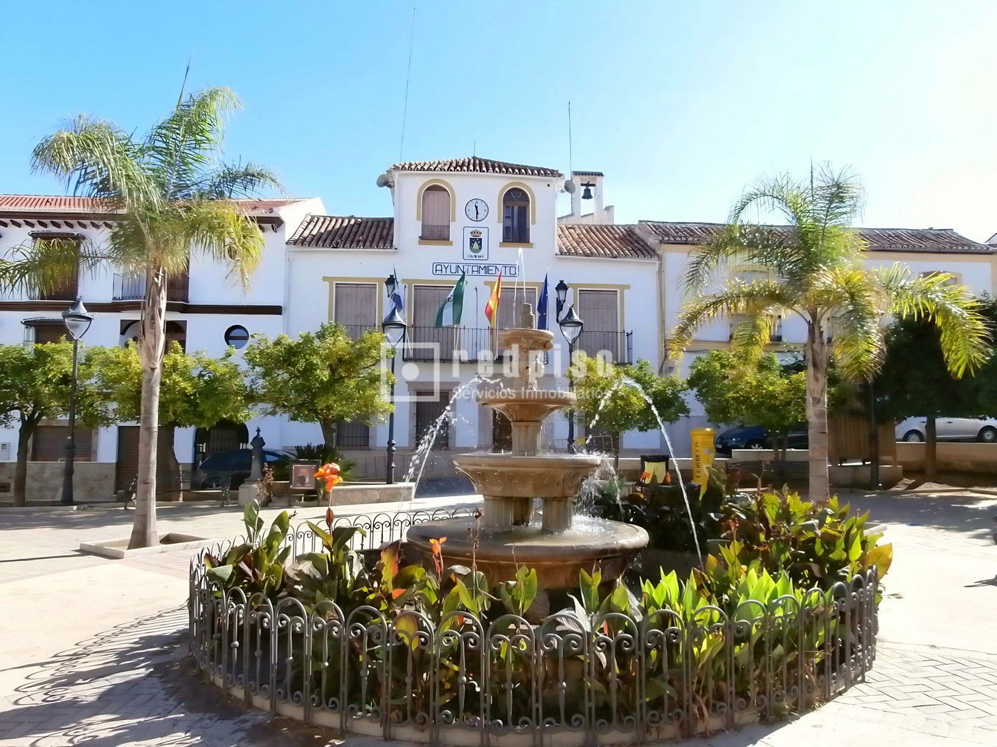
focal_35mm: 24
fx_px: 691
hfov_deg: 71.6
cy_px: 374
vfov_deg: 56.8
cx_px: 498
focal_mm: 4.2
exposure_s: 1/125
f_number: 7.9
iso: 100
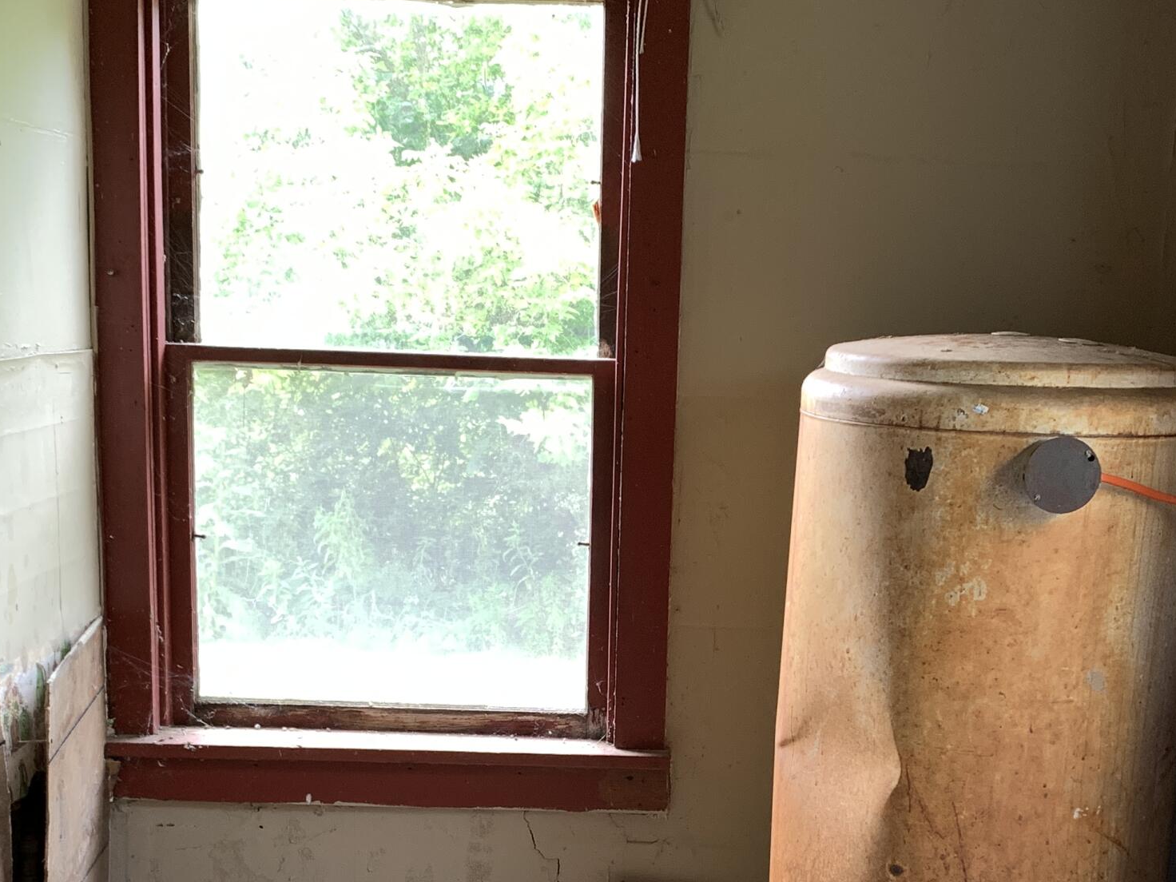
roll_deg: -0.7
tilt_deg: -13.6
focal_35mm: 53
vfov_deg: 27.0
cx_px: 670
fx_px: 1801
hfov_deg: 36.1
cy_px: 707
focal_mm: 4.25
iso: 80
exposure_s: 1/121
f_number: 1.8
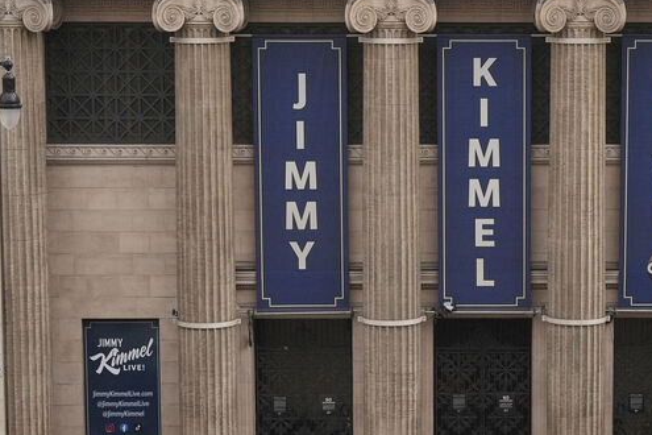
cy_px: 314
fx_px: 2372
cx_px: 502
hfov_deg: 15.6
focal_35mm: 131
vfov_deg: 10.5
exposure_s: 1/16000
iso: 1250
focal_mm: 81
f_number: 2.8
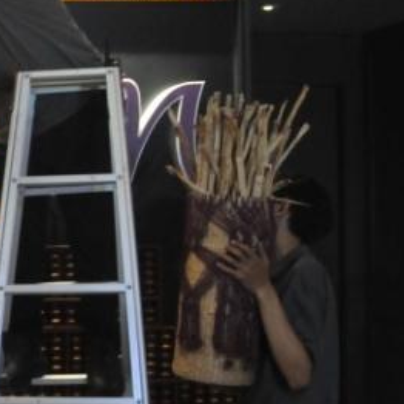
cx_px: -222
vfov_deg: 17.6
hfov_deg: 16.0
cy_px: 216
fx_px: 1307
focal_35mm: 99
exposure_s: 1/40
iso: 1250
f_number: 5
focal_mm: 20
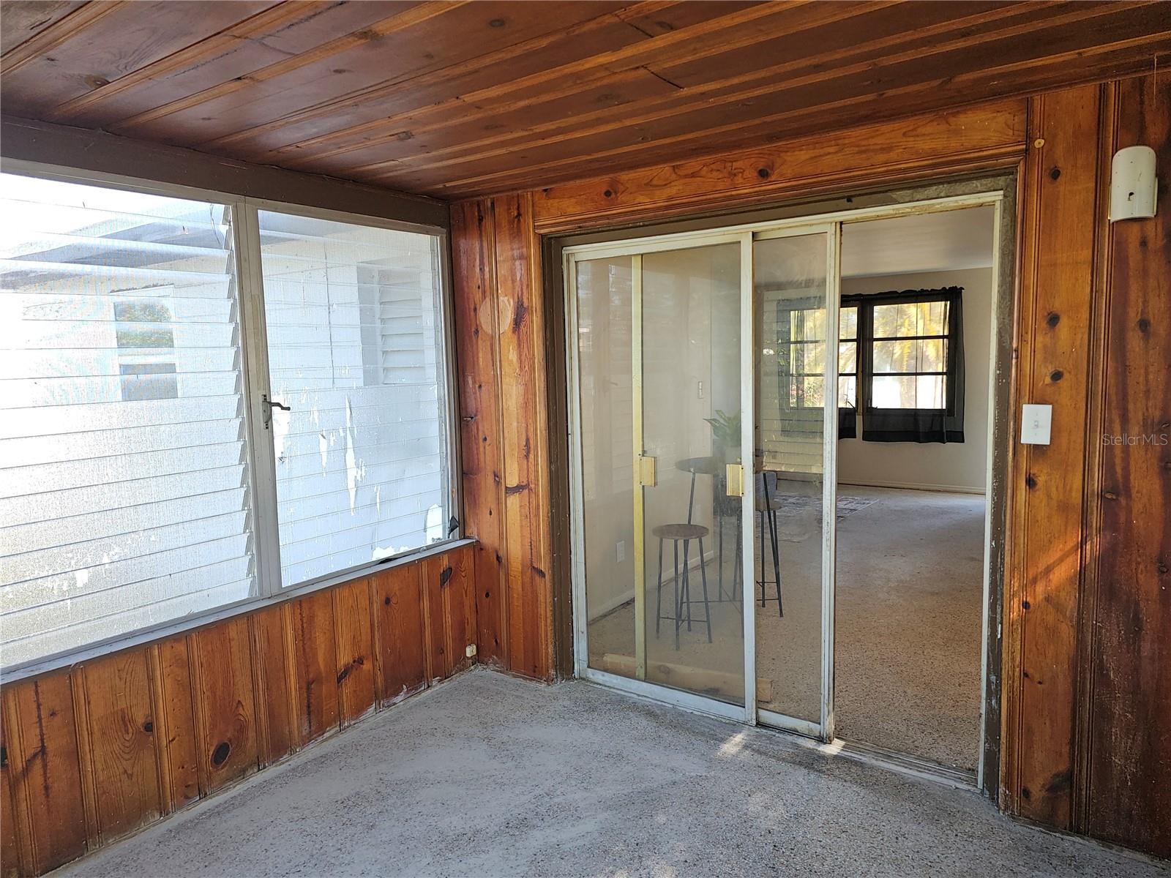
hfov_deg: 73.9
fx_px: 778
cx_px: 586
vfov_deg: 58.9
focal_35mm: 23
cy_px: 439
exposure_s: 1/60
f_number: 1.7
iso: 50
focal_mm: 6.3
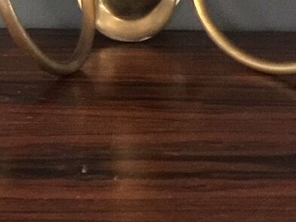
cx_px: -156
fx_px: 1027
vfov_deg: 11.5
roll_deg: -0.9
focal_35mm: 120
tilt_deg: -2.3
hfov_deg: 15.1
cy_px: -167
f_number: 2.2
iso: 200
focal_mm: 4.15
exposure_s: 1/8
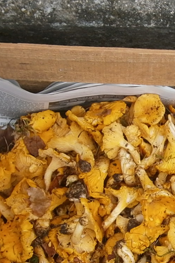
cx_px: 200
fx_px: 977
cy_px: 216
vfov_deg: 15.2
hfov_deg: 10.1
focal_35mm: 134
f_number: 3.4
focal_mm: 8.3
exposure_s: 1/125
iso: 80
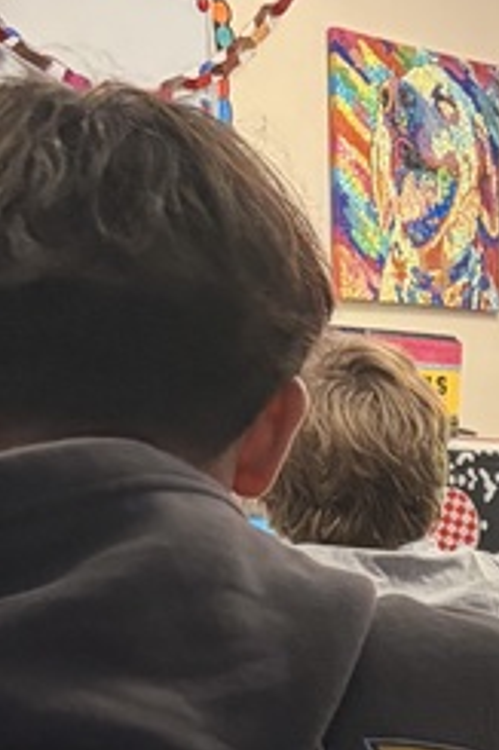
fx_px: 2353
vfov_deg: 17.4
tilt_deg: -8.8
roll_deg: -3.3
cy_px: 854
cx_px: 1172
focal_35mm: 113
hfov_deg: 10.5
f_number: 1.6
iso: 250
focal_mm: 5.96
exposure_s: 1/60
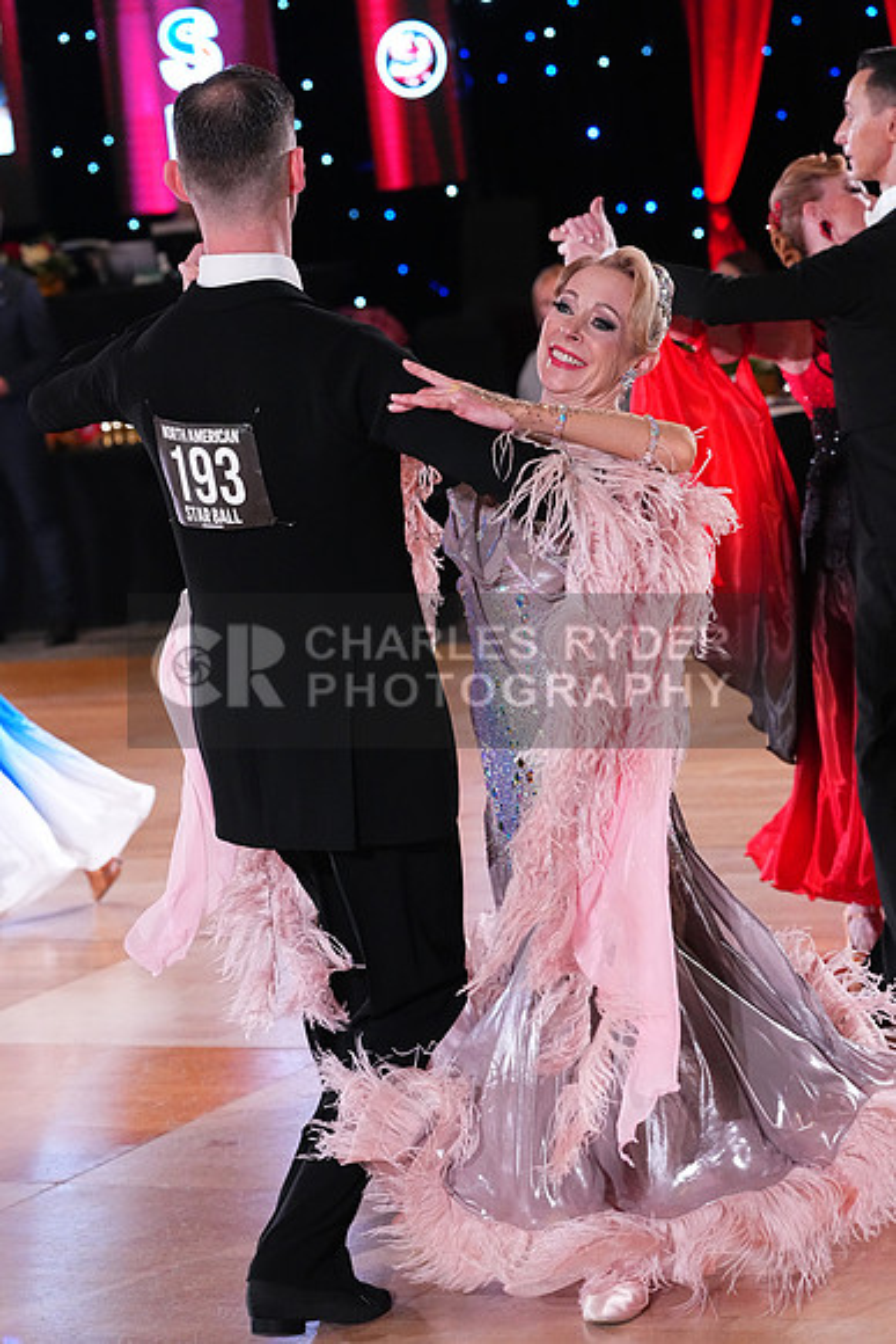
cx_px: 448
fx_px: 3656
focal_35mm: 98
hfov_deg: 14.0
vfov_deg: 20.8
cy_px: 672
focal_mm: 98
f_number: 5
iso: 8000
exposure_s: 1/400
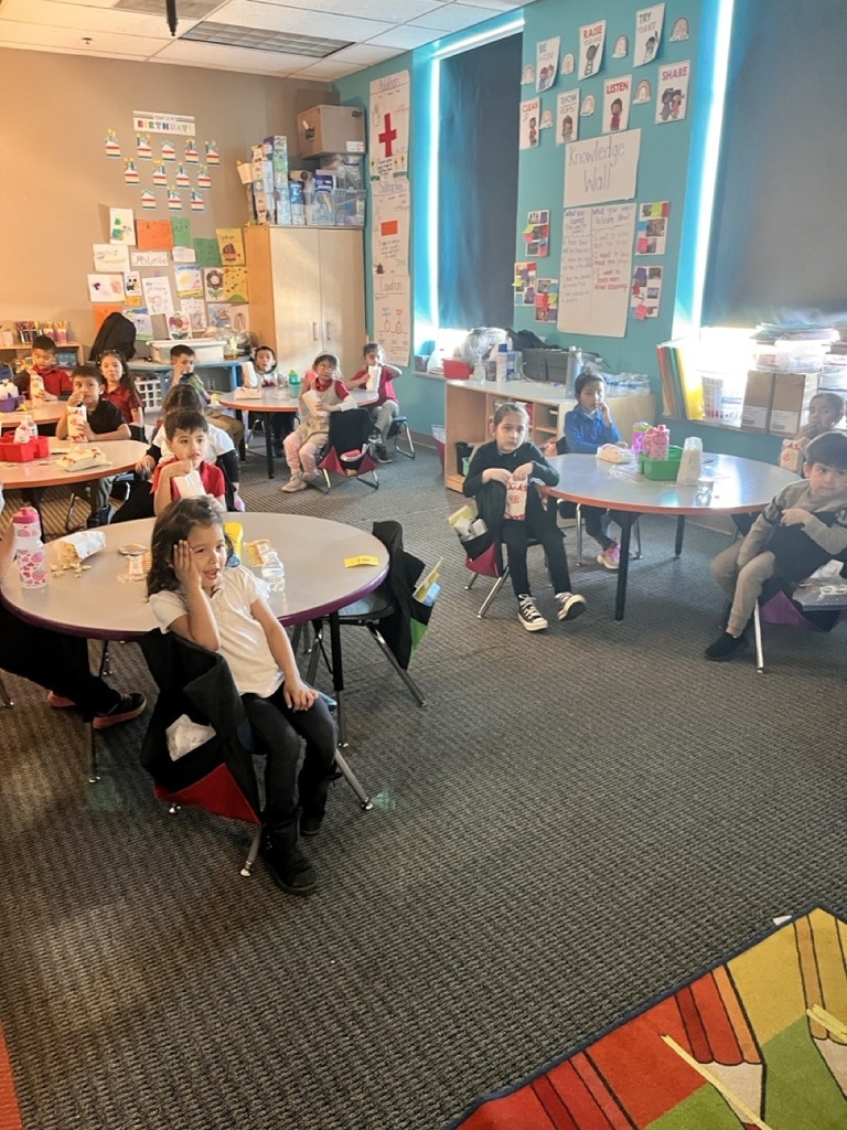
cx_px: 424
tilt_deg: -18.9
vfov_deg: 67.3
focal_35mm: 26
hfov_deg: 53.1
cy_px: 565
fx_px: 848
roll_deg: +0.9
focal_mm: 5.1
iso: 640
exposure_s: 1/30
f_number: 1.6
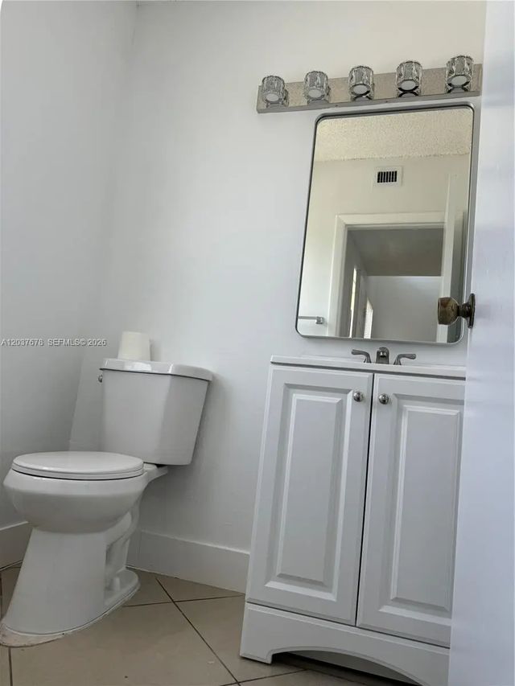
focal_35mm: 24
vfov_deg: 71.6
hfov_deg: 56.8
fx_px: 476
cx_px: 258
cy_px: 343
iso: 80
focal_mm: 6.76
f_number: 1.78
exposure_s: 1/392
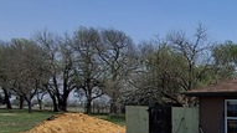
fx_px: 383
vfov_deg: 19.0
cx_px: 303
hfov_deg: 28.6
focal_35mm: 61
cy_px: 142
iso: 40
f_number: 2.2
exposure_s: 1/1818
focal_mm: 1.64
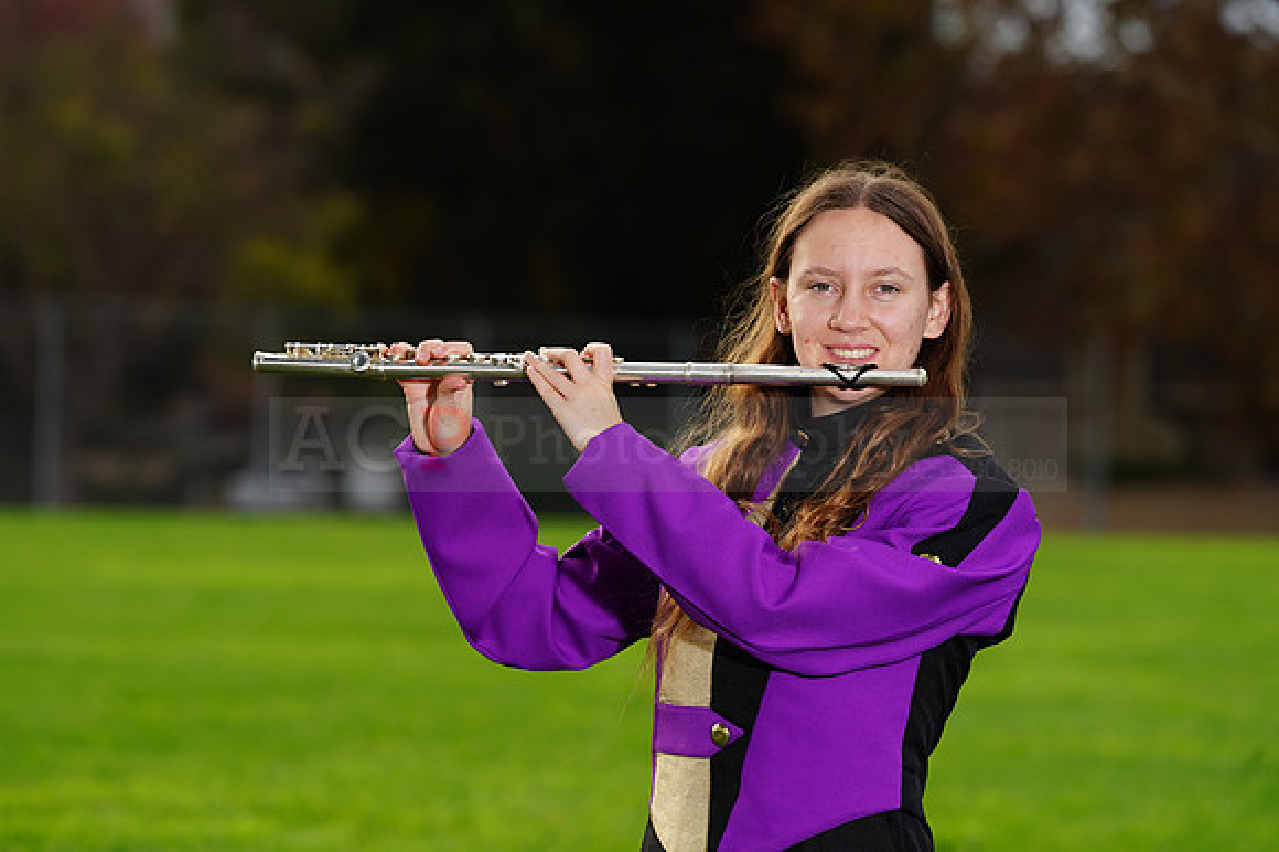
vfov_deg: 6.0
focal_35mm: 229
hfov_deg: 9.0
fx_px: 8131
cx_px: 640
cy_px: 426
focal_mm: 229
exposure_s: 1/200
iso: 100
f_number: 7.1
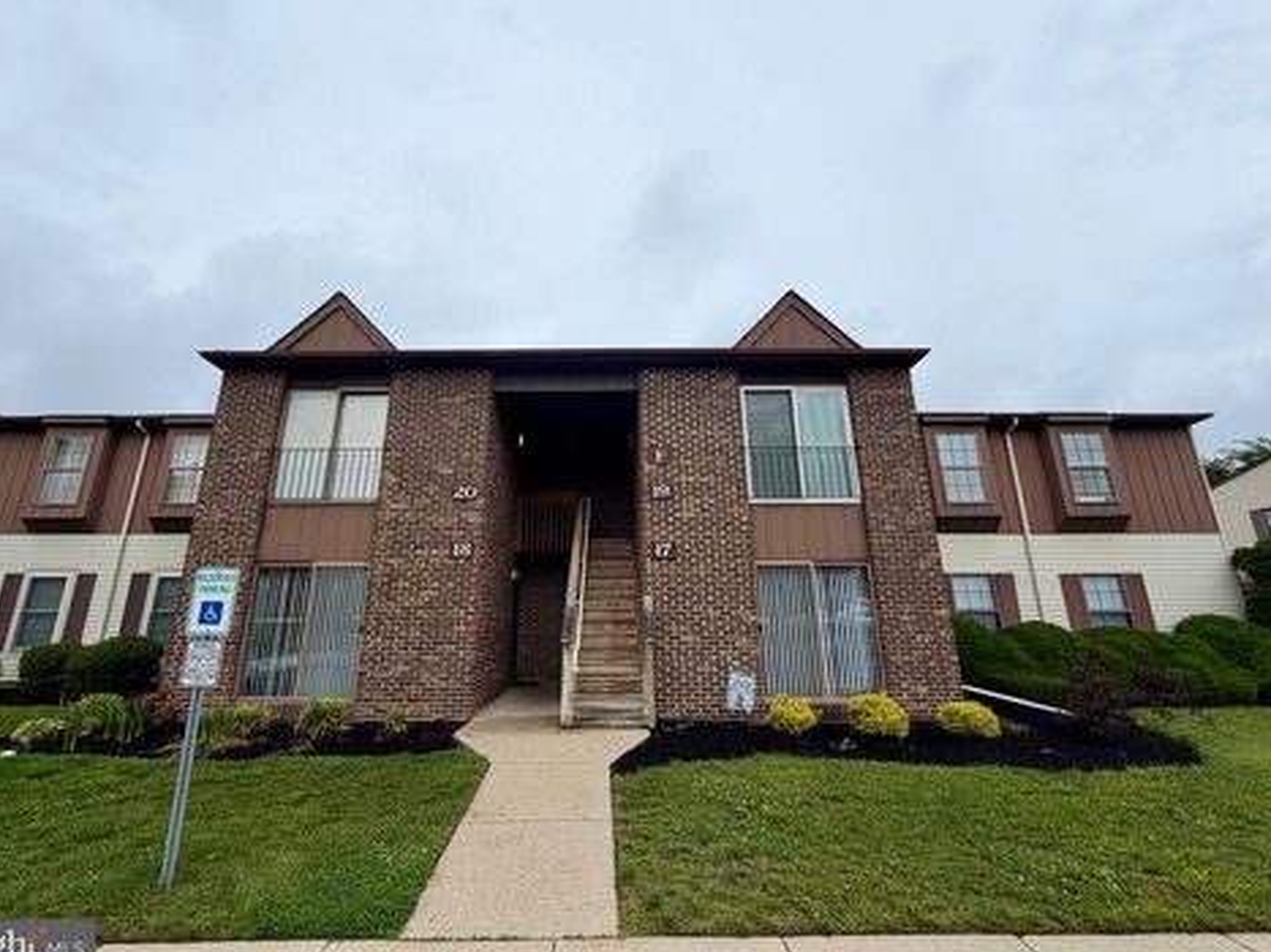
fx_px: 551
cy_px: 464
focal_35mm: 15
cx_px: 610
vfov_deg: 81.7
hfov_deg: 98.1
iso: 25
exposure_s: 1/770
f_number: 2.2
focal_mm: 2.22
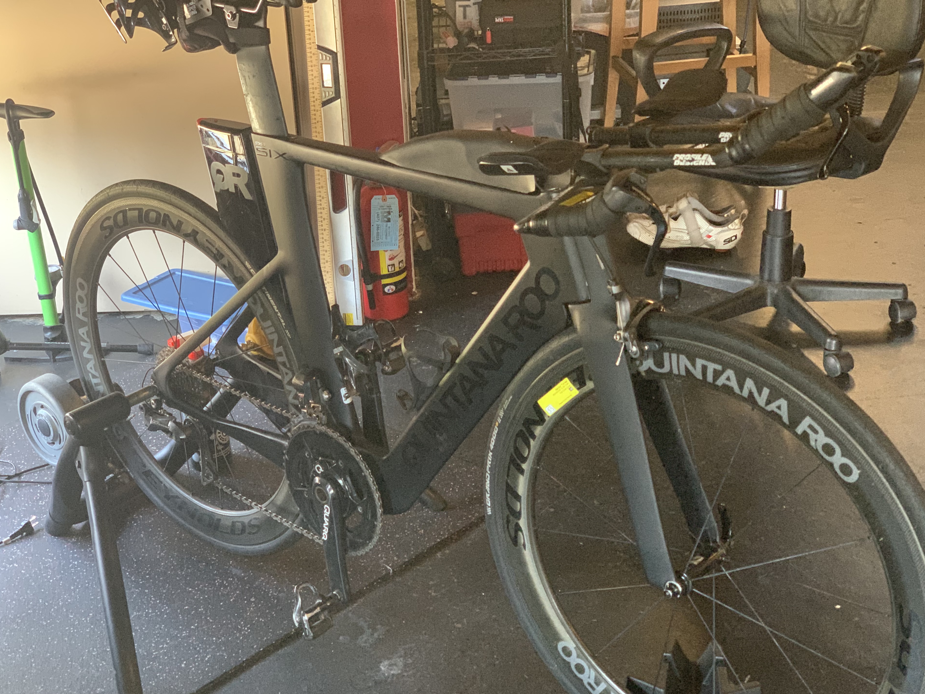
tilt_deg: -26.0
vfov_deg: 26.6
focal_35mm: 55
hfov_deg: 34.9
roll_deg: +3.4
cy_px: 365
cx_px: 440
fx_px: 1470
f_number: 2.4
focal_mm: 6
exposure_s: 1/52
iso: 400
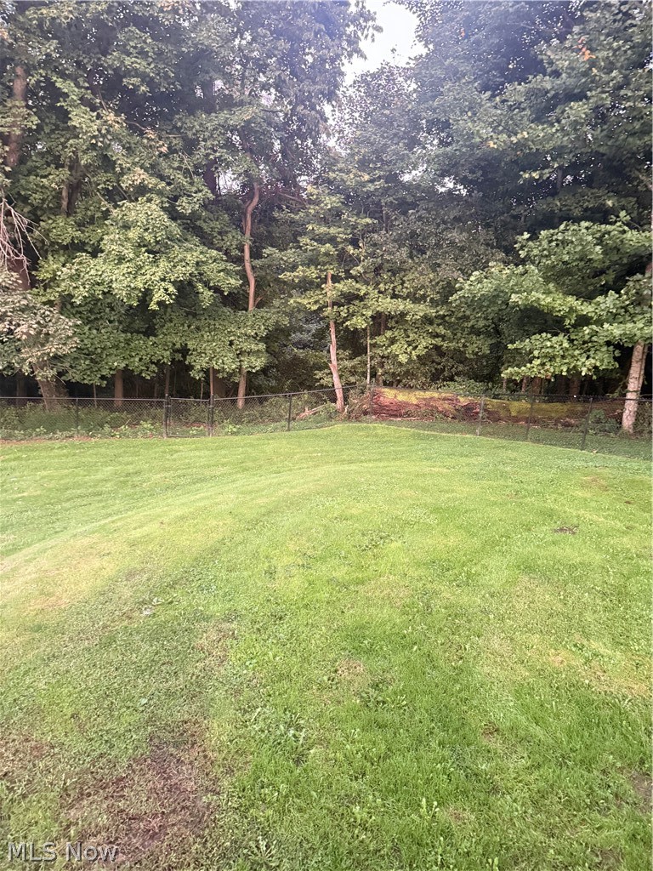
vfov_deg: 71.6
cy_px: 436
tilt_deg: -11.9
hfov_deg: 56.8
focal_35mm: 24
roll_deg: -5.1
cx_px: 326
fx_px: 604
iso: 1250
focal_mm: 6.76
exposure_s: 1/30
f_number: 1.78
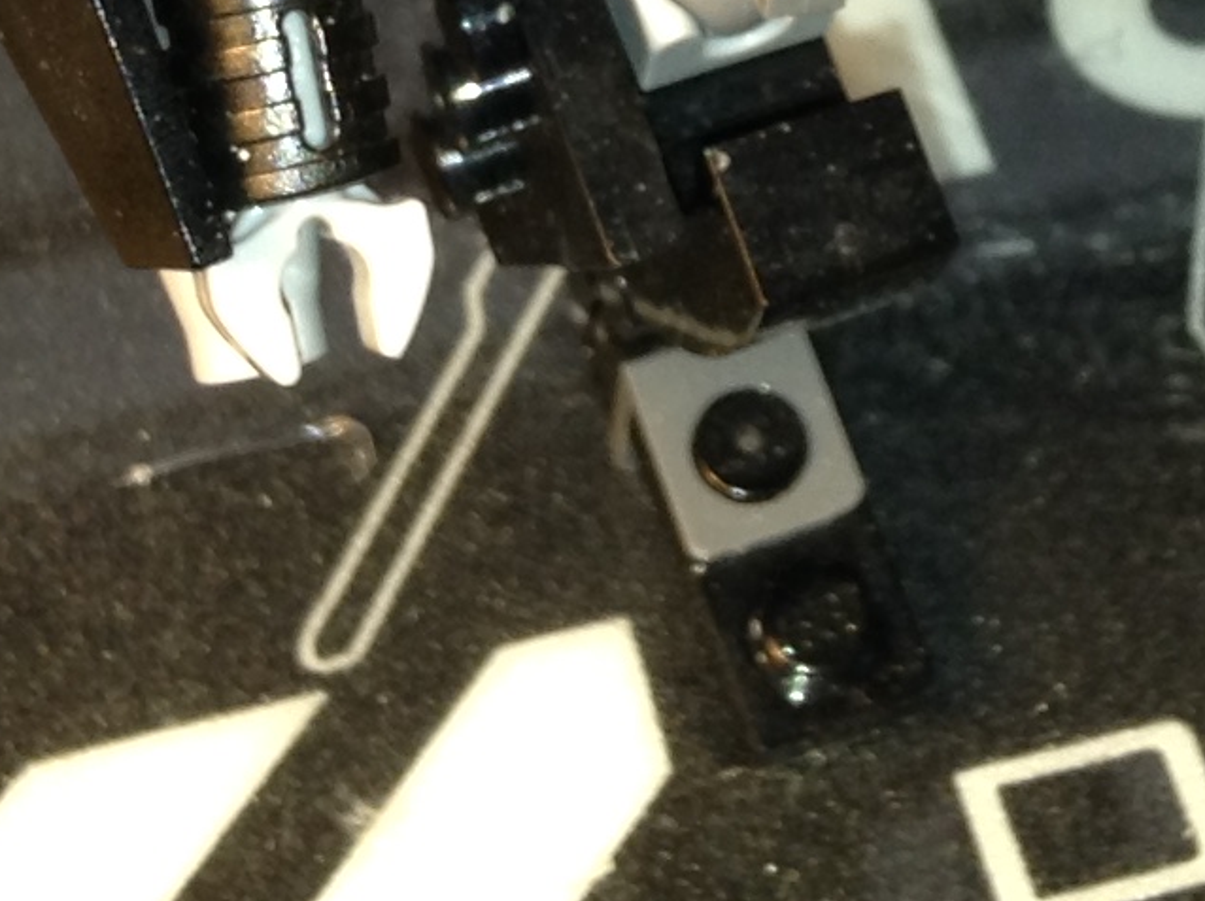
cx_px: 878
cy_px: -408
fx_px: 4659
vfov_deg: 10.7
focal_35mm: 134
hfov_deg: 14.7
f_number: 2.4
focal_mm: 3.3
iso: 25
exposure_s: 1/40
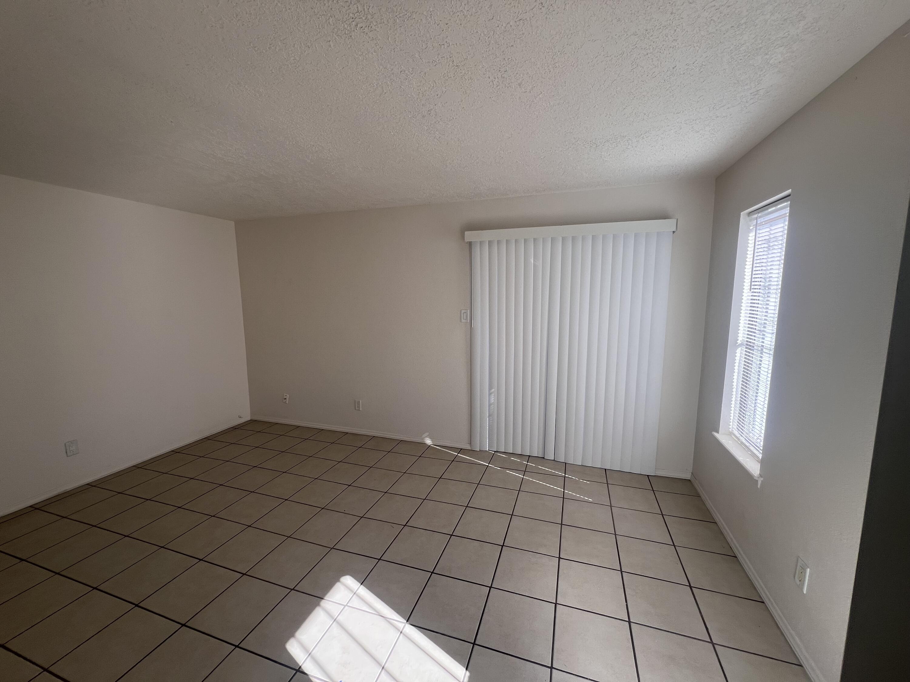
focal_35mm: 13
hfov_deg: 106.2
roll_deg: -0.5
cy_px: 341
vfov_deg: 89.9
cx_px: 455
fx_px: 342
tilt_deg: -7.4
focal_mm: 1.57
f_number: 1.8
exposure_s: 1/184
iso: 32
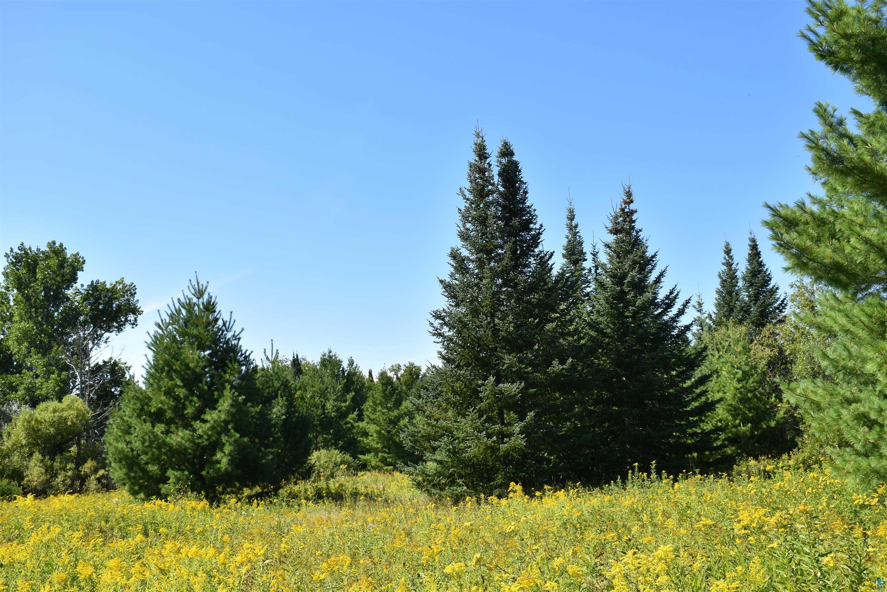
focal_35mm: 38
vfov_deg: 35.5
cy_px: 296
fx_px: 924
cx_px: 444
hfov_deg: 51.3
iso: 125
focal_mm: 25
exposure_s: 1/250
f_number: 8
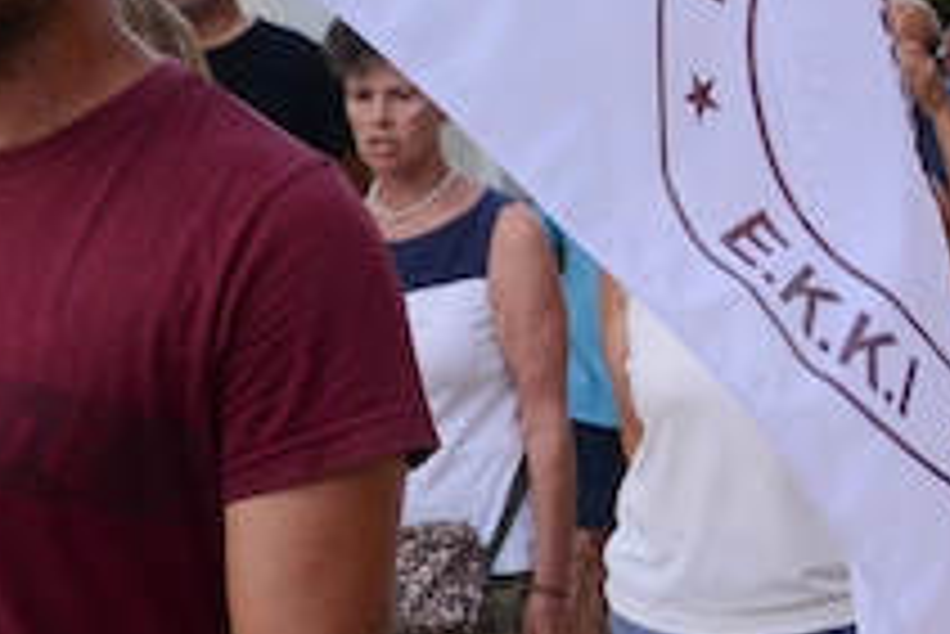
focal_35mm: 140
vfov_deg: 9.8
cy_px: 250
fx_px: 3697
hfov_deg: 14.6
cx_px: 540
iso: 1600
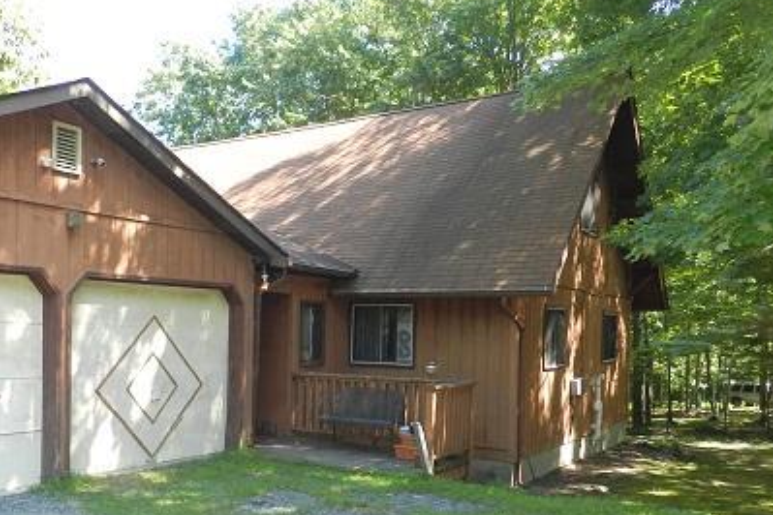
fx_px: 773
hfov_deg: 52.3
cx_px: 269
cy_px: 343
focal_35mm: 36
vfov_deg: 36.5
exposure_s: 1/100
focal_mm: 4
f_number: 3.4
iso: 160
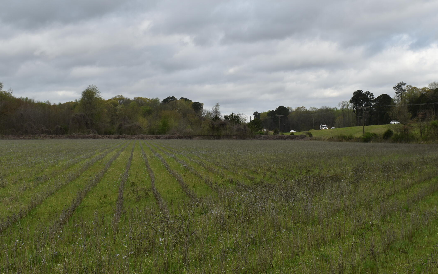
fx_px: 621
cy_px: 126
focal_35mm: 52
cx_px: 239
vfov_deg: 24.9
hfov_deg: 38.8
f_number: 8
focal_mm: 24
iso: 100
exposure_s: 1/160
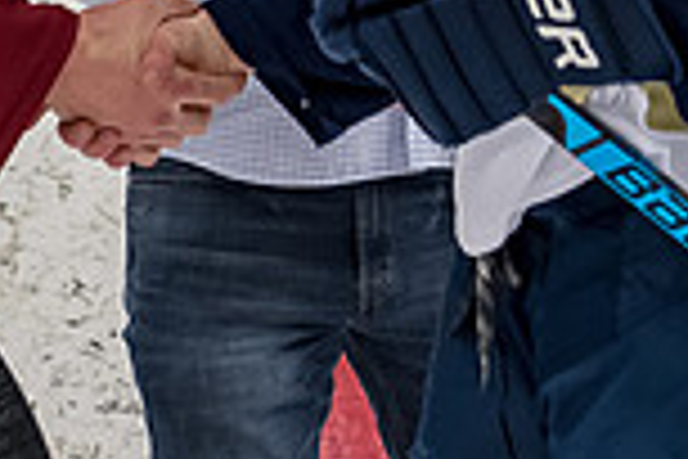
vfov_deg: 4.5
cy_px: -311
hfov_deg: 6.8
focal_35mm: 302
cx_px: 207
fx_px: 5771
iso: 1600
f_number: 4
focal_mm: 50
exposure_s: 1/250
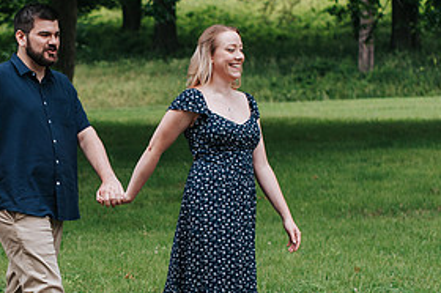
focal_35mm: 119
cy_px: 205
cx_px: 50
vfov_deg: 11.5
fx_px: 1456
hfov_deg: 17.0
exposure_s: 1/400
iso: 320
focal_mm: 50
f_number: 3.2
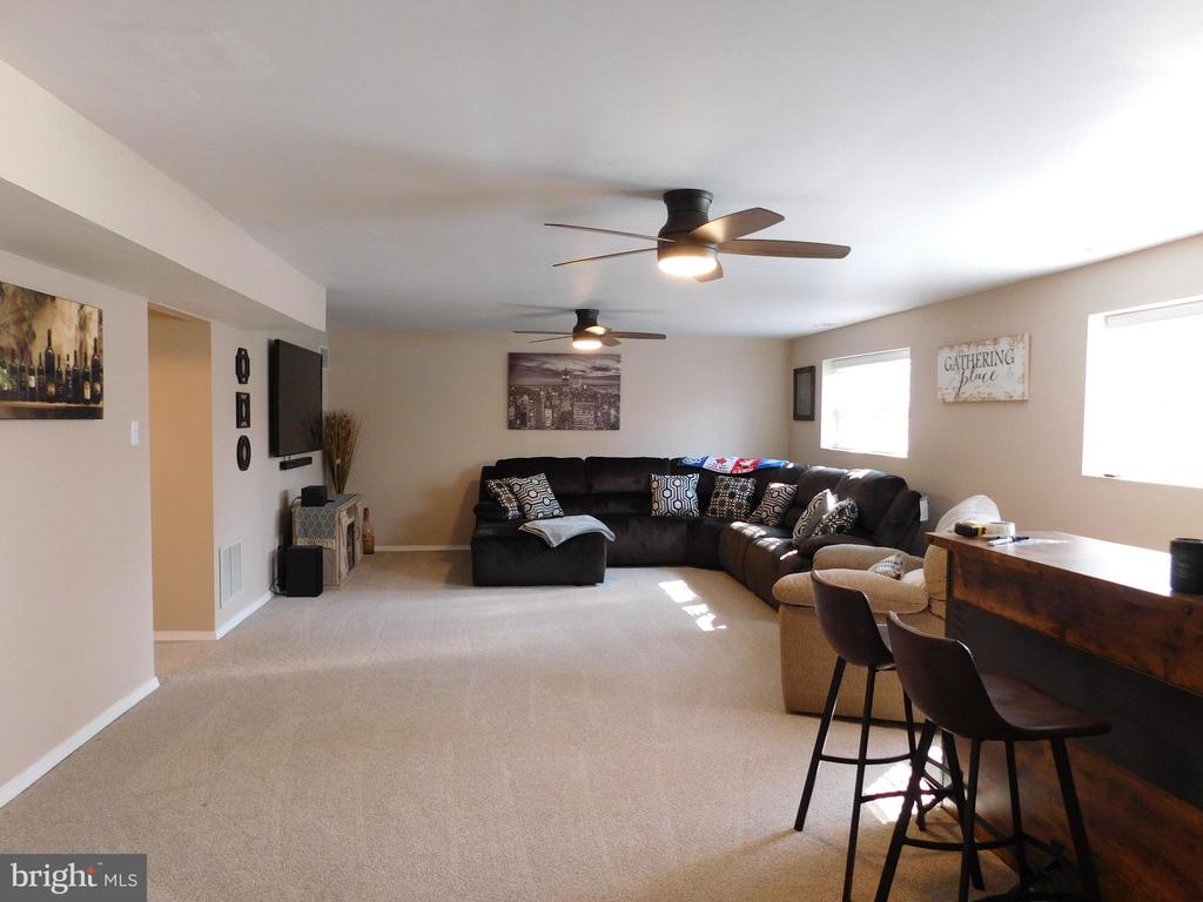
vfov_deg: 56.8
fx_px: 834
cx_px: 602
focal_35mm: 24
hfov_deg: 71.6
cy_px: 451
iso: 250
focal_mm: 4.1
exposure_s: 1/30
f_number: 3
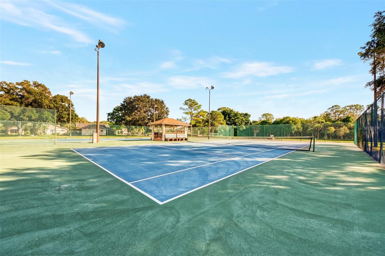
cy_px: 128
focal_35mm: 14
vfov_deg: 81.2
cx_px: 192
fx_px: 150
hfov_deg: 104.2
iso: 320
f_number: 7.1
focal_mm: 14
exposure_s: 1/200
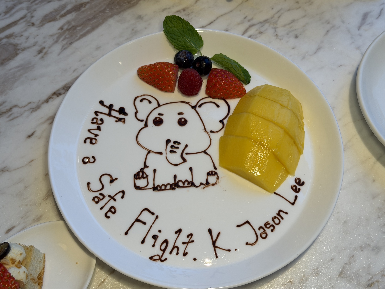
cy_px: 144
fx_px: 534
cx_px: 192
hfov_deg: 39.7
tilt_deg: -61.5
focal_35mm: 48
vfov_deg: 30.3
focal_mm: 6.76
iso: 50
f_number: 1.78
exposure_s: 1/121
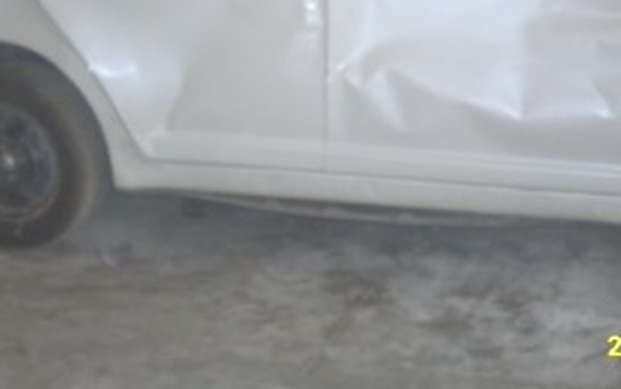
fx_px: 1186
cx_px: 371
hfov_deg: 29.3
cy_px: 20
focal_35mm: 70
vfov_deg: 18.3
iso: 100
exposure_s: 1/45
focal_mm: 6.3
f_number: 2.8
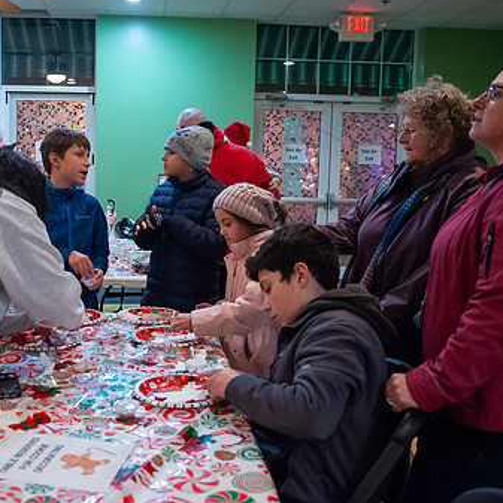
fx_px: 625
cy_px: 246
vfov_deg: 43.9
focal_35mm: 38
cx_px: 167
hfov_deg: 43.2
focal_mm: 26
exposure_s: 1/160
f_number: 2.8
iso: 3200
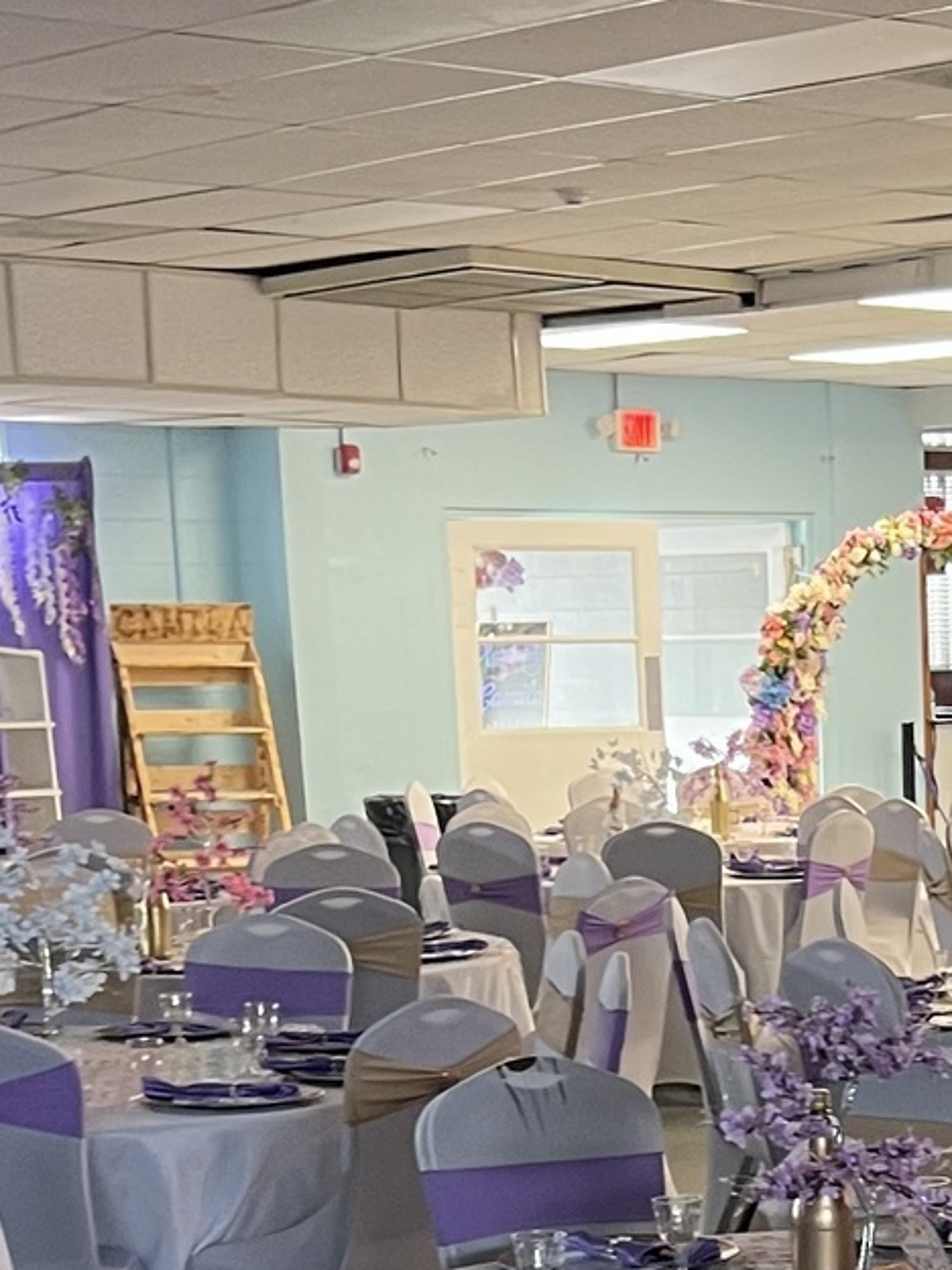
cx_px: 1025
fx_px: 3520
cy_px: 1410
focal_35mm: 96
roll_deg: +2.0
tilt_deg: -11.6
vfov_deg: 19.5
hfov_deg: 15.0
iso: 125
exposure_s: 1/60
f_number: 1.5
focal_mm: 5.7
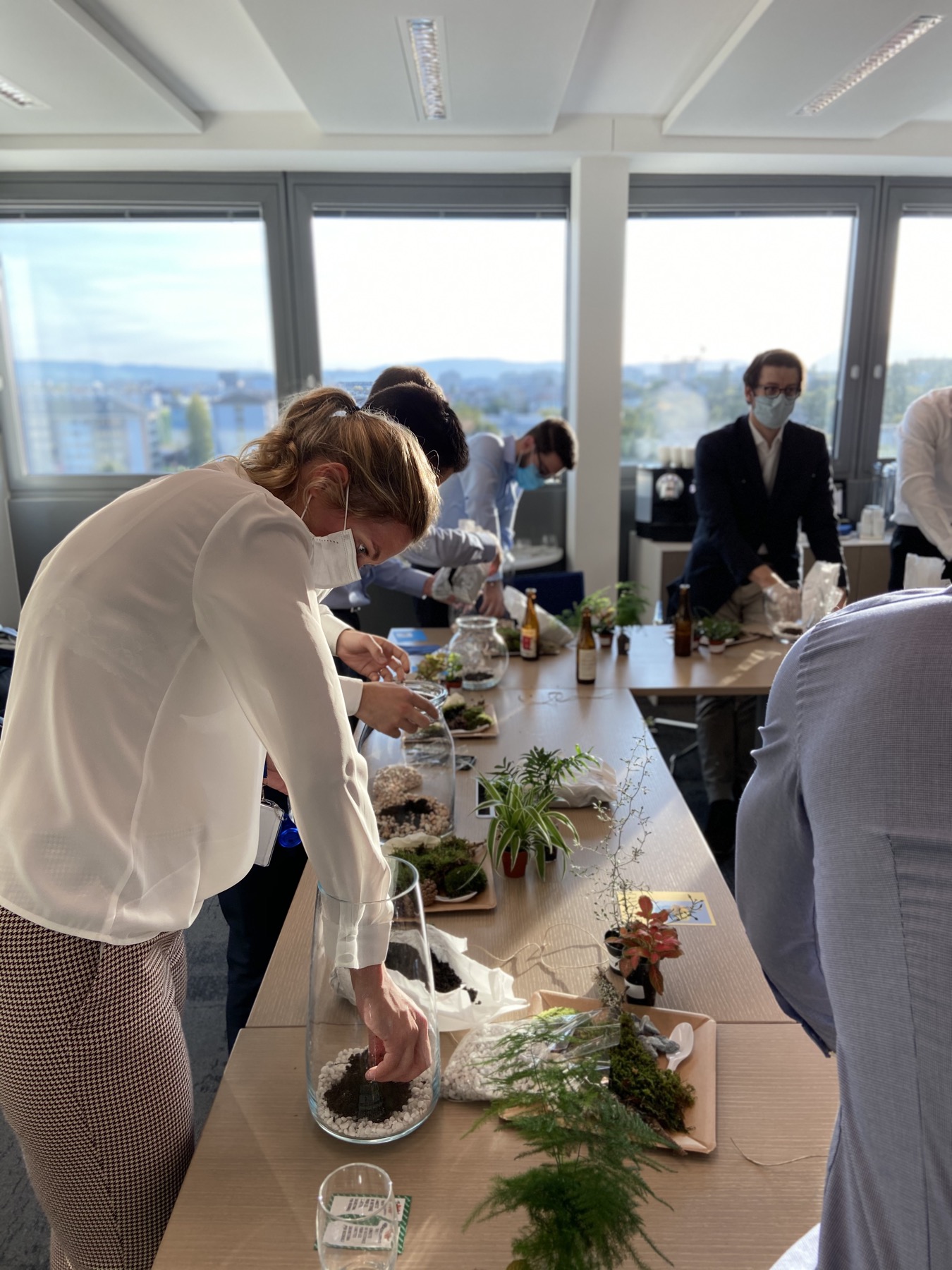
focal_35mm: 26
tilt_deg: -13.9
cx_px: 476
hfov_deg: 53.1
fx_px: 953
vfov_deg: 67.3
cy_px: 635
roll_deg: +0.7
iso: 32
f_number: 1.8
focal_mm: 4.25
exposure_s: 1/140
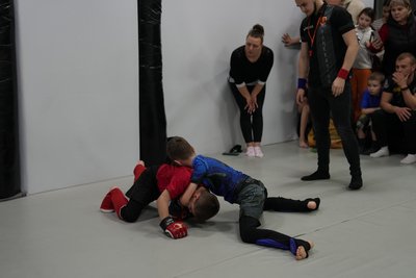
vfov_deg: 23.8
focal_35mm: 57
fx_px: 659
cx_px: 208
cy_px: 139
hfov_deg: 35.0
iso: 800
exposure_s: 1/200
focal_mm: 57
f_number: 2.8
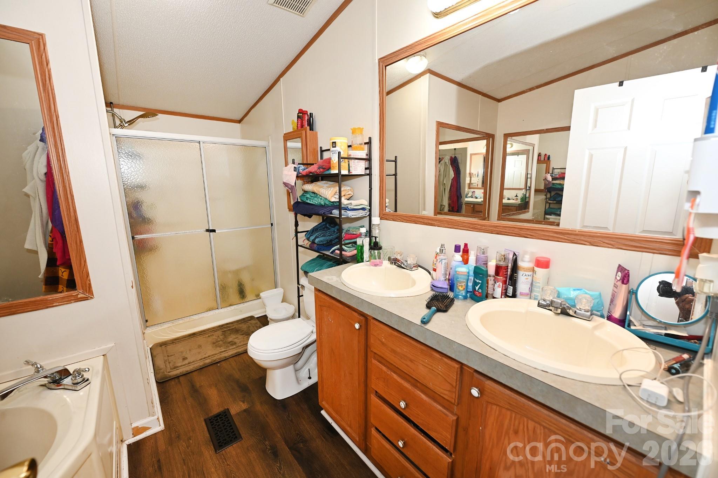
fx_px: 279
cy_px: 239
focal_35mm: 14
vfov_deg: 81.1
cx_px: 359
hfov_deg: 104.3
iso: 400
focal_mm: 14
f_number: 4
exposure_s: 1/60
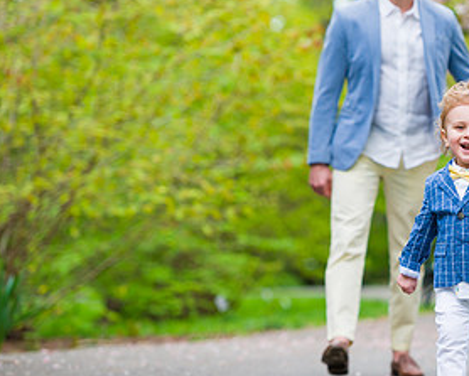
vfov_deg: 5.9
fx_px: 3668
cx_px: 452
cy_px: 152
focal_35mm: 264
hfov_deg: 7.3
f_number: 4
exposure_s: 1/400
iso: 200
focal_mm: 135
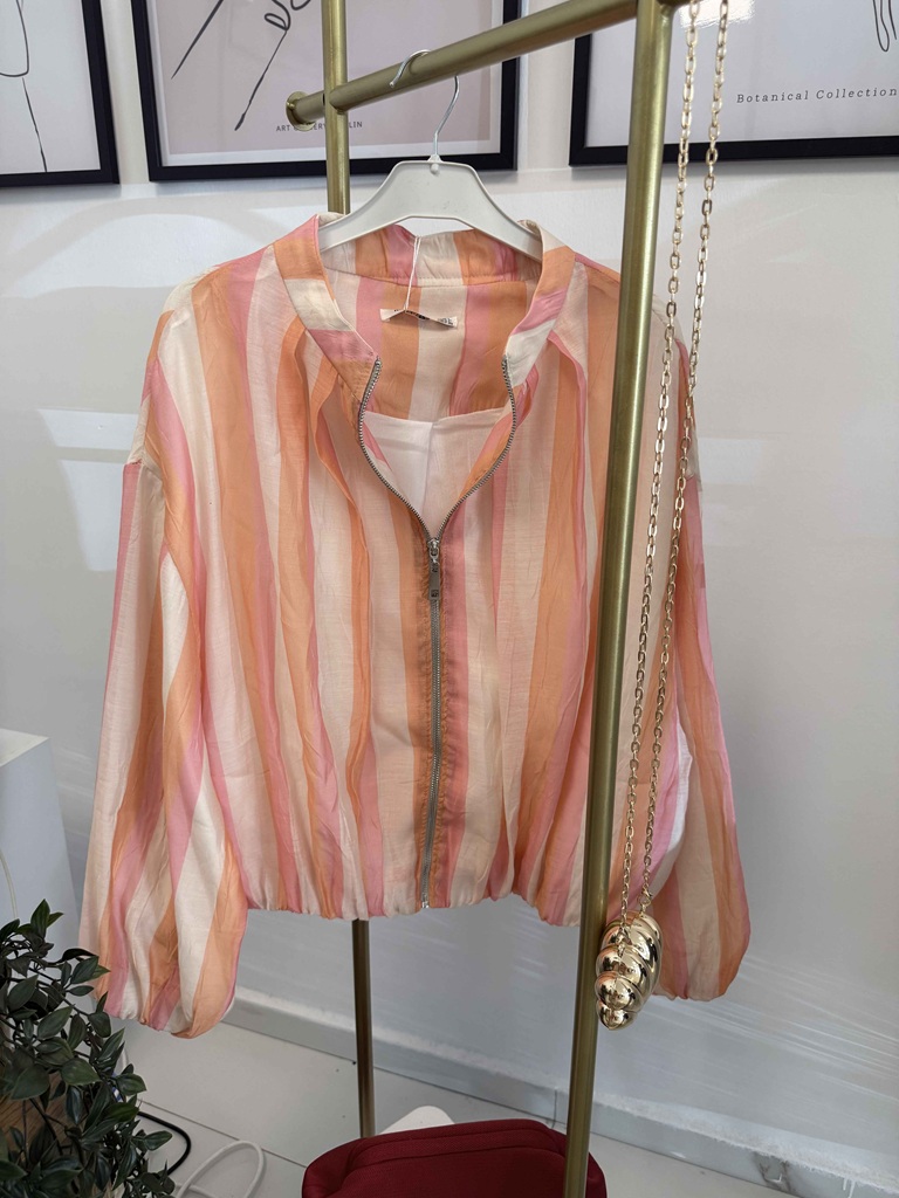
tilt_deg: -19.0
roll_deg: -0.5
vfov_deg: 71.6
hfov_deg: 56.8
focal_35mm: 24
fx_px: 831
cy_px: 599
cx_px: 450
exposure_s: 1/121
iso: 160
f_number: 1.78
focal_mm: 6.76
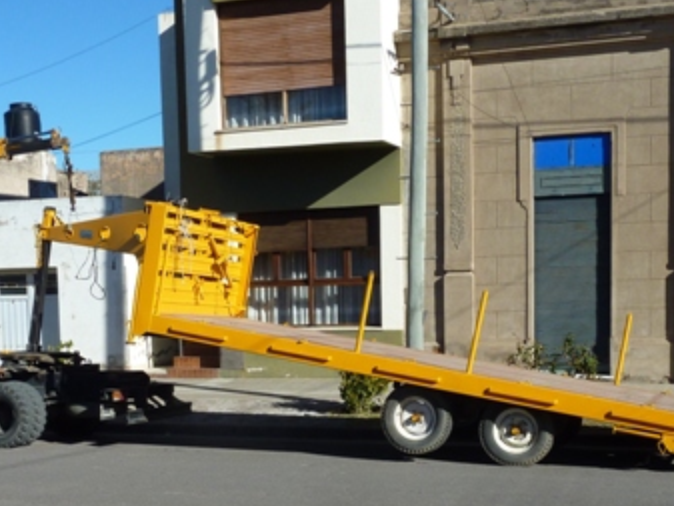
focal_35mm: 57
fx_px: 1110
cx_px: 312
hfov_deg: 33.8
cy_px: 434
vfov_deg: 25.1
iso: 80
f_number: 5
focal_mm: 5
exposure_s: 1/640
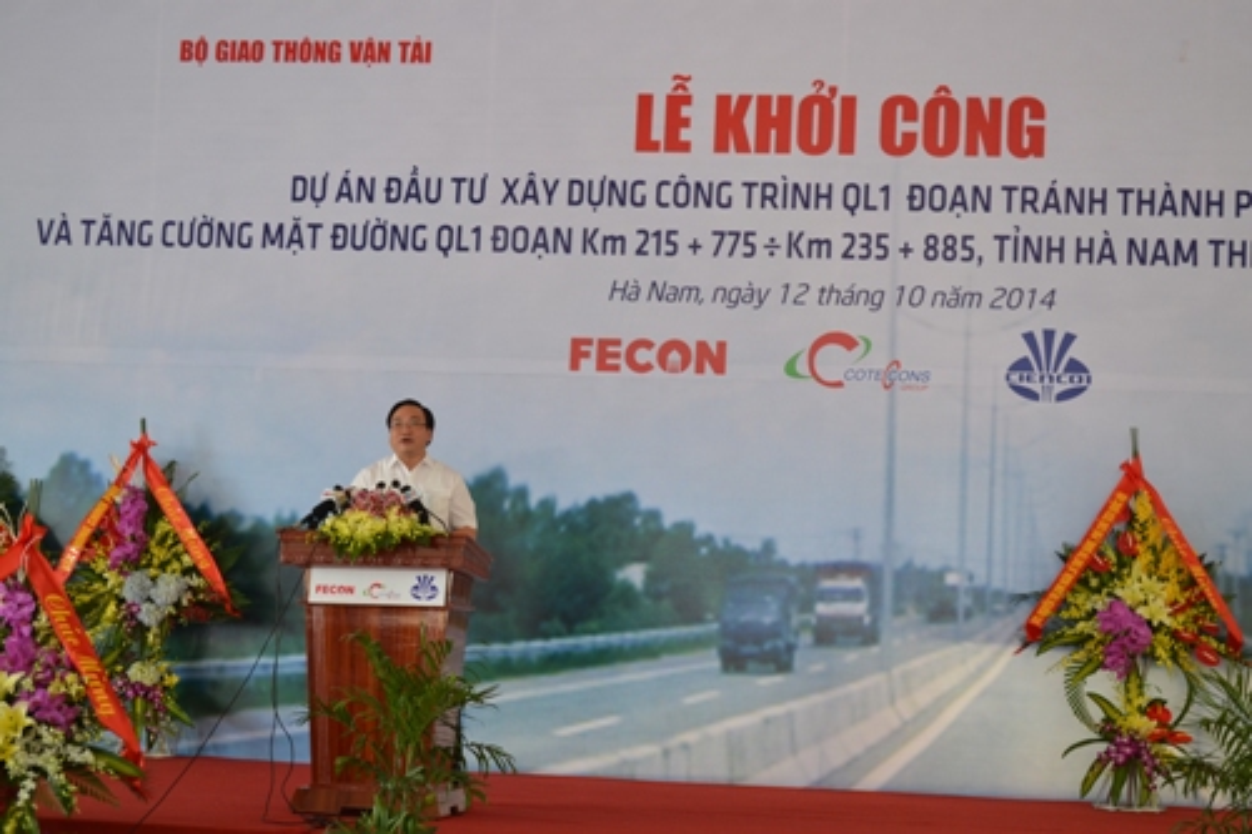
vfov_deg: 25.0
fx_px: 1877
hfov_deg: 36.9
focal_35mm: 54
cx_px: 626
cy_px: 417
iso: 400
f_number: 5
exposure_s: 1/100
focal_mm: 36
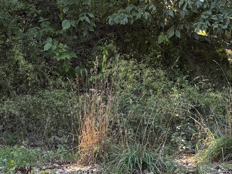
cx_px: 154
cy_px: 1
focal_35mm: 80
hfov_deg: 24.3
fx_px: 536
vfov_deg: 18.0
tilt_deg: +4.9
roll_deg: -4.1
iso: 100
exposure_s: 1/236
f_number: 1.6
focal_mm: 5.96
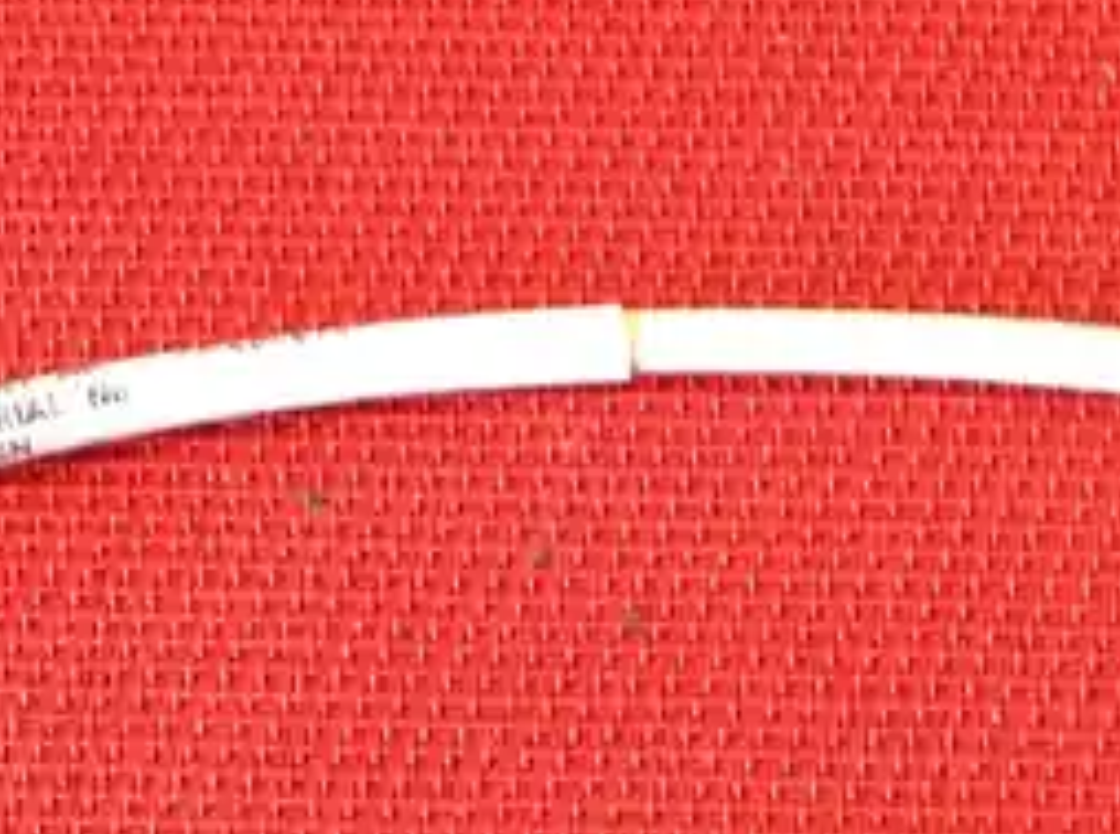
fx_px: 4452
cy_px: 644
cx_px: 833
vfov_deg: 10.7
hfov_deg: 14.3
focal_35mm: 138
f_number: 2.4
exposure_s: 1/15
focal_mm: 4.28
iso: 100
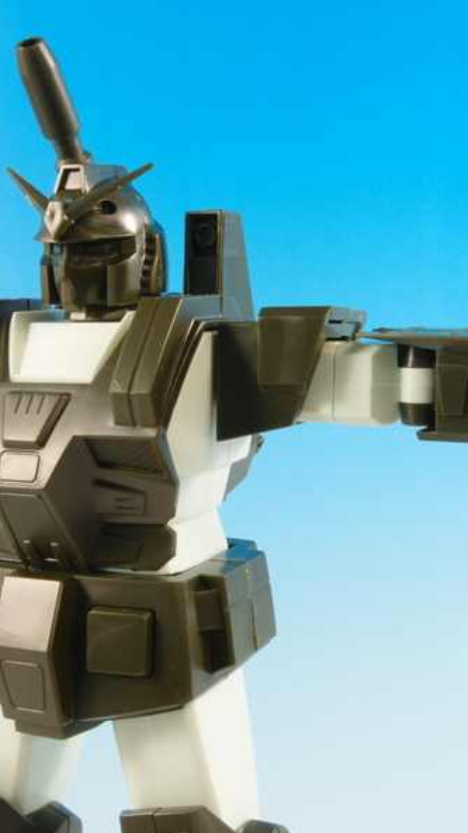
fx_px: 1104
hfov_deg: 23.9
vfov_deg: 41.3
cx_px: 257
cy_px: 417
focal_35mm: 50
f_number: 8
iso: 100
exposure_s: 1/2.5
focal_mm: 7.41
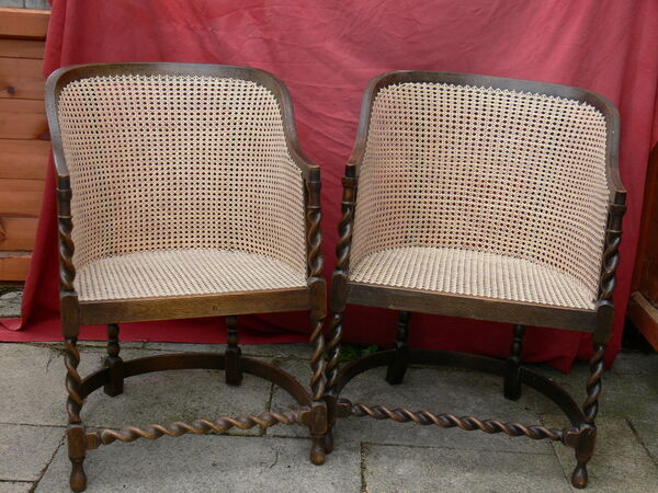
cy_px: 246
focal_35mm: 49
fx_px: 931
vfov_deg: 29.7
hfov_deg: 38.9
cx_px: 329
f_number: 4
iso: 80
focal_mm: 10.5
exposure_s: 1/80
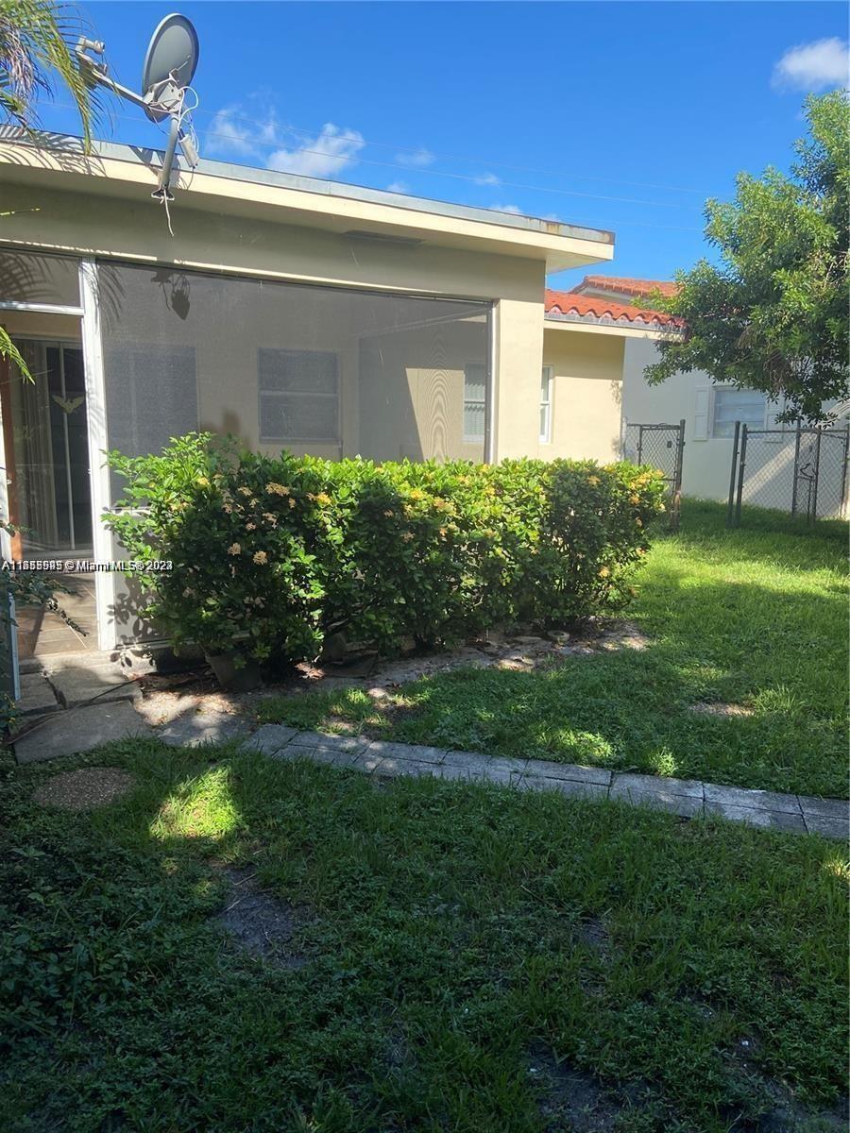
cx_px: 425
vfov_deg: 67.3
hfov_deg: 53.1
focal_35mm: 26
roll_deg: -0.5
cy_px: 566
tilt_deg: -8.2
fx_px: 851
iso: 32
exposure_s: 1/1072
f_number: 1.8
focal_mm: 4.25
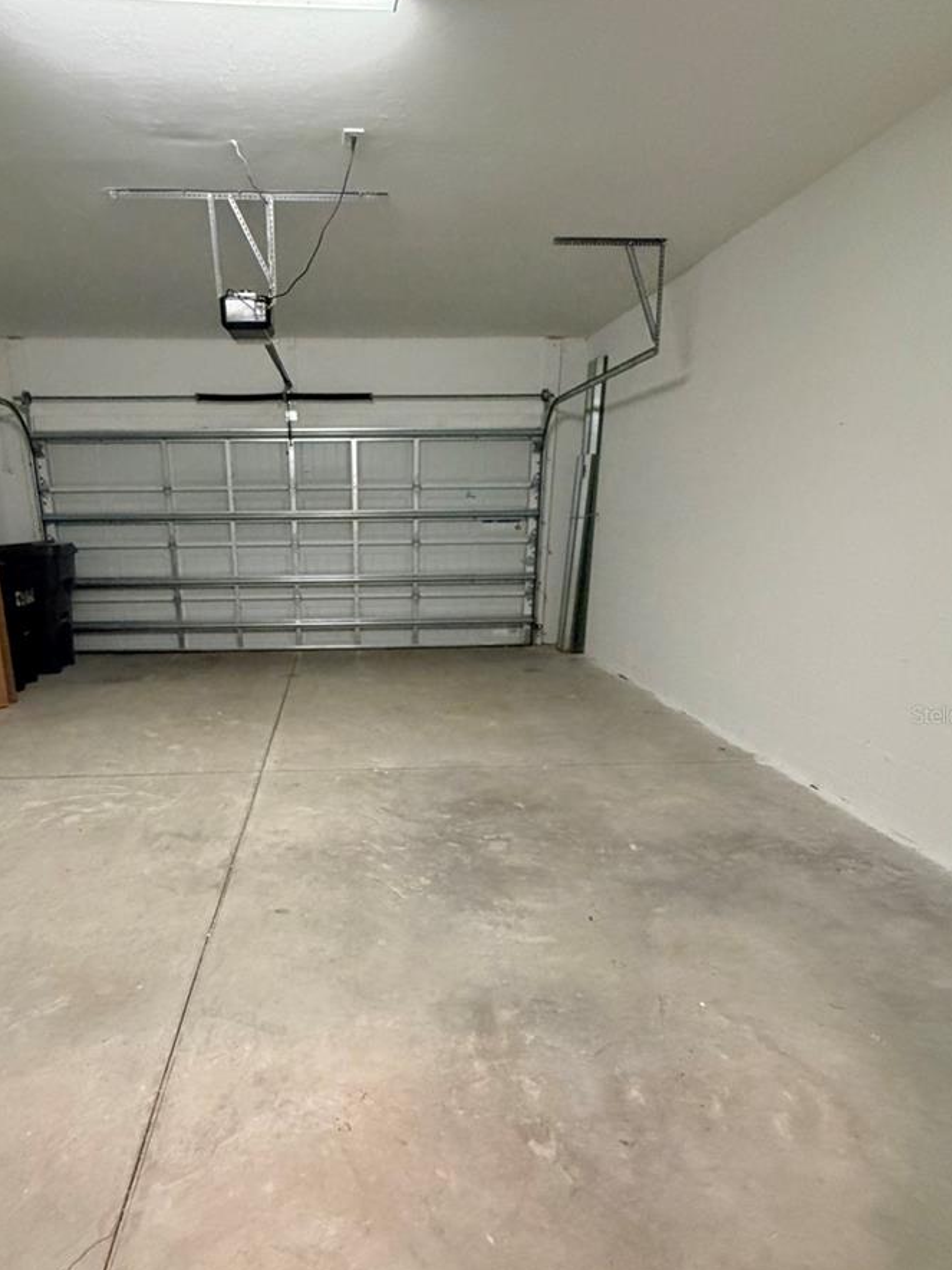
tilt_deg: -16.3
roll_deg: +0.2
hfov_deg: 67.8
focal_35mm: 19
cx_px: 368
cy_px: 714
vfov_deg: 84.3
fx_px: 697
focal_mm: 2.22
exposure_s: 1/60
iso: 400
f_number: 2.2
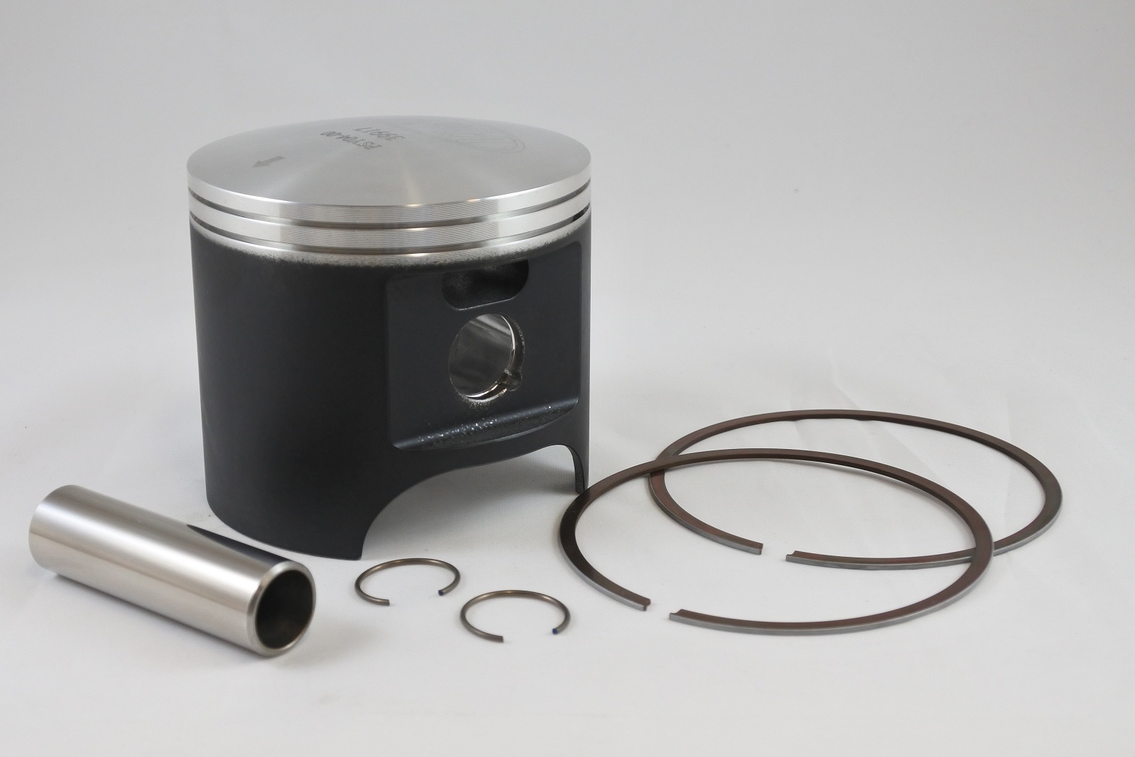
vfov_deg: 29.9
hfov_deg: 43.6
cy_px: 384
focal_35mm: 45
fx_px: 1419
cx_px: 557
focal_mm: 16.5
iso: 400
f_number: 4.5
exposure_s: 1/125
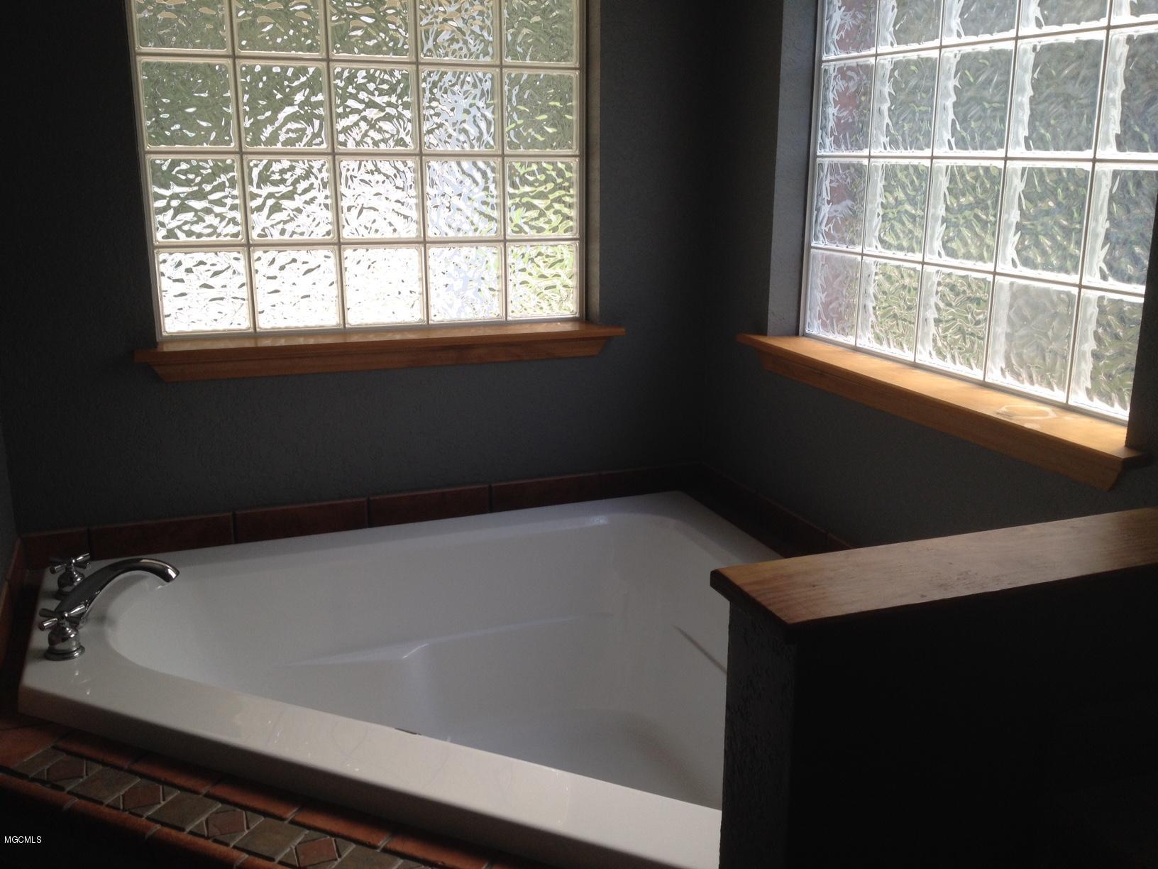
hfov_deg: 52.6
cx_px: 579
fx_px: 1171
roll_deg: -0.4
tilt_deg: -17.0
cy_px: 434
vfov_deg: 40.7
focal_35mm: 35
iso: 50
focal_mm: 4.28
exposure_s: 1/60
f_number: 2.4
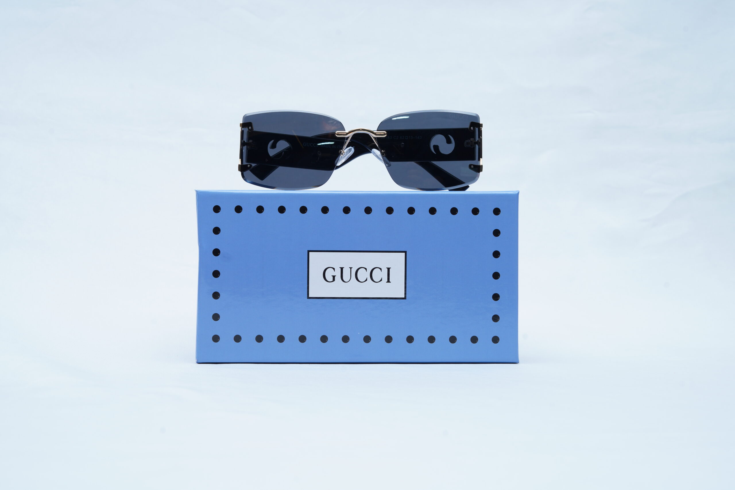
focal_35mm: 50
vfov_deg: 27.0
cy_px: 245
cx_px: 368
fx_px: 1021
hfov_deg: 39.6
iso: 200
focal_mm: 50
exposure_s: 1/160
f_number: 9
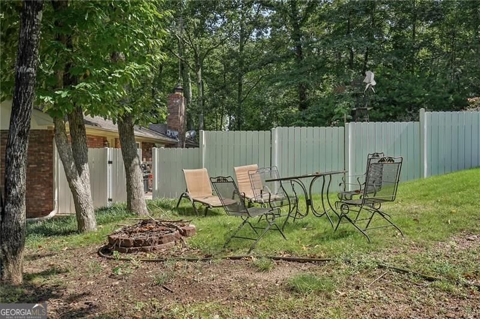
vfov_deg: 42.3
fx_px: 413
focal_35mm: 31
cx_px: 240
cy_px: 160
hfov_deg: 60.3
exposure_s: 1/500
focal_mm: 31
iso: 800
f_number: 8
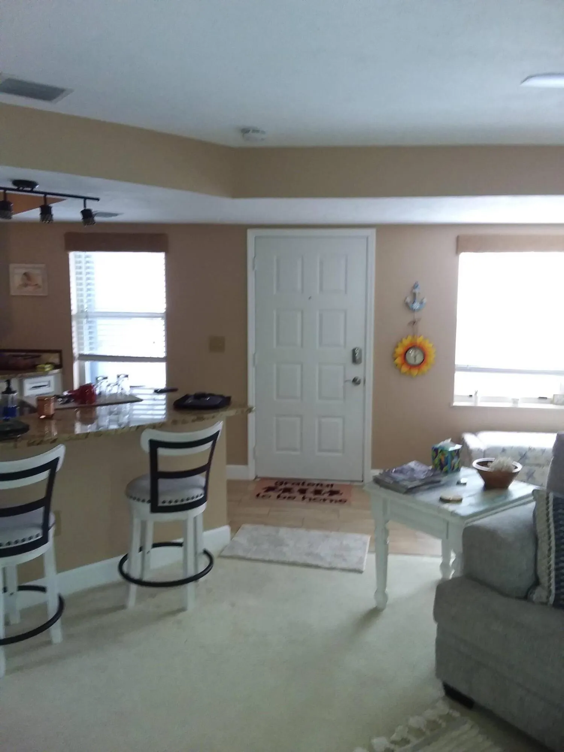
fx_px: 608
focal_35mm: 28
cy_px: 376
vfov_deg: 63.4
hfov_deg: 49.7
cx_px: 282
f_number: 1.9
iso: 100
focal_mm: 2.91
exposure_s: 1/30
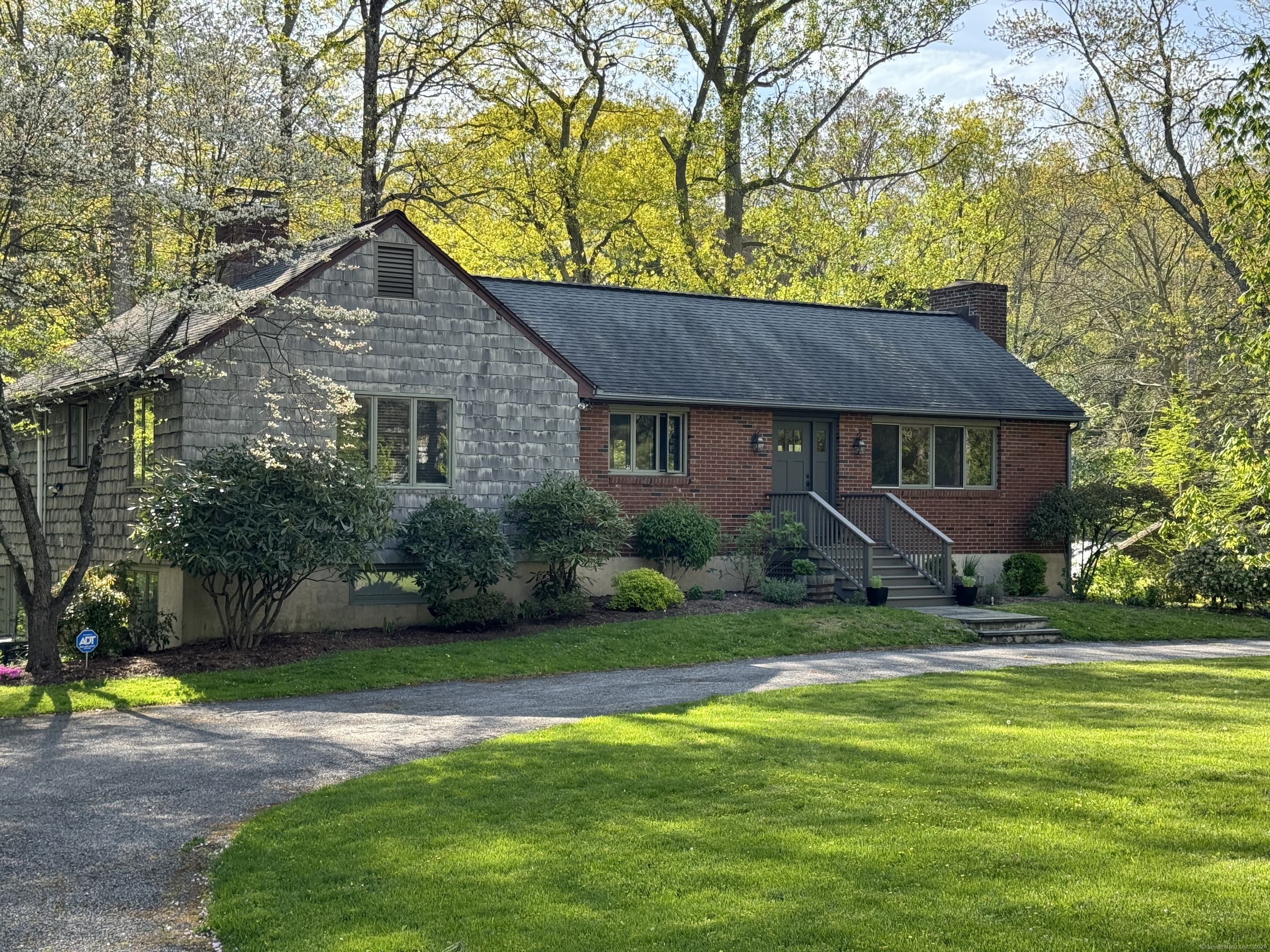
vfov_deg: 30.3
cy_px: 476
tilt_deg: +0.2
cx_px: 635
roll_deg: -0.5
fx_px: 1761
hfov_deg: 39.7
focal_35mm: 48
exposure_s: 1/651
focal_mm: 6.76
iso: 64
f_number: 1.78
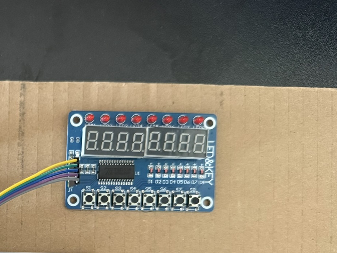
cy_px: 246
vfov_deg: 26.3
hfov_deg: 32.7
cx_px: -14
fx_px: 516
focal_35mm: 53
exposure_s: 1/50
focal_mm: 6.76
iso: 800
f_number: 1.78
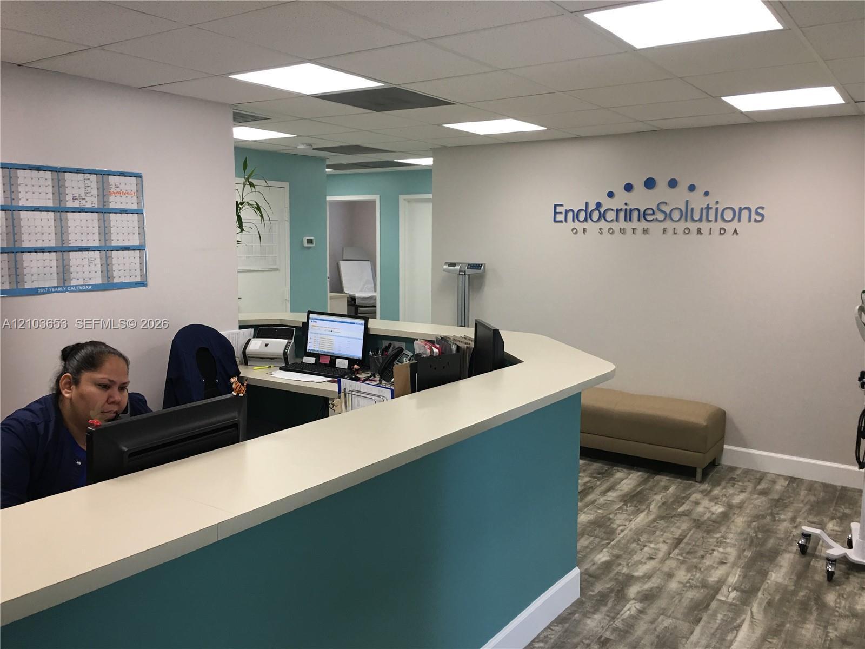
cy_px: 324
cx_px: 432
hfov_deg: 61.7
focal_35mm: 29
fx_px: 725
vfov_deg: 48.2
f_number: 2.2
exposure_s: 1/30
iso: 40
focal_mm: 4.15
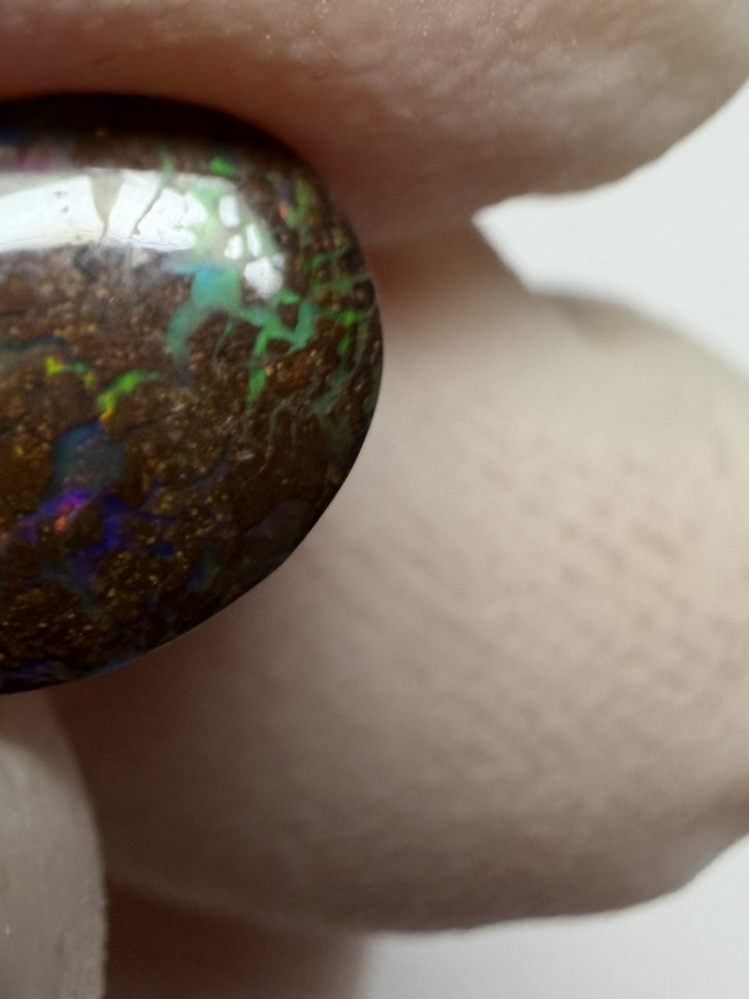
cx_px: 33
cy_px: 378
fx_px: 1587
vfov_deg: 34.8
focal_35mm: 55
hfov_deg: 25.5
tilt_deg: -65.8
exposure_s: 1/100
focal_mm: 2.22
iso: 64
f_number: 2.2
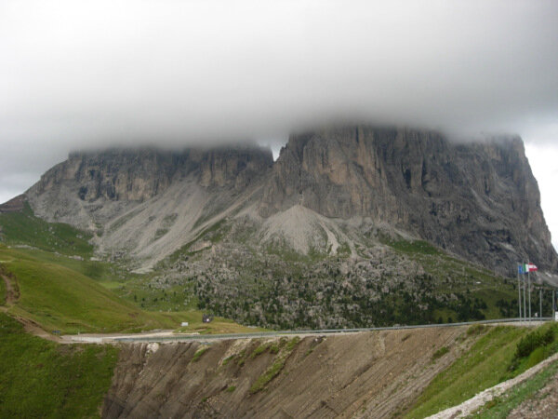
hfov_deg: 49.0
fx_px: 613
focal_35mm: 38
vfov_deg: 37.7
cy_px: 210
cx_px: 279
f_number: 2.8
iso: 79
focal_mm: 7.8
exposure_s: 1/497
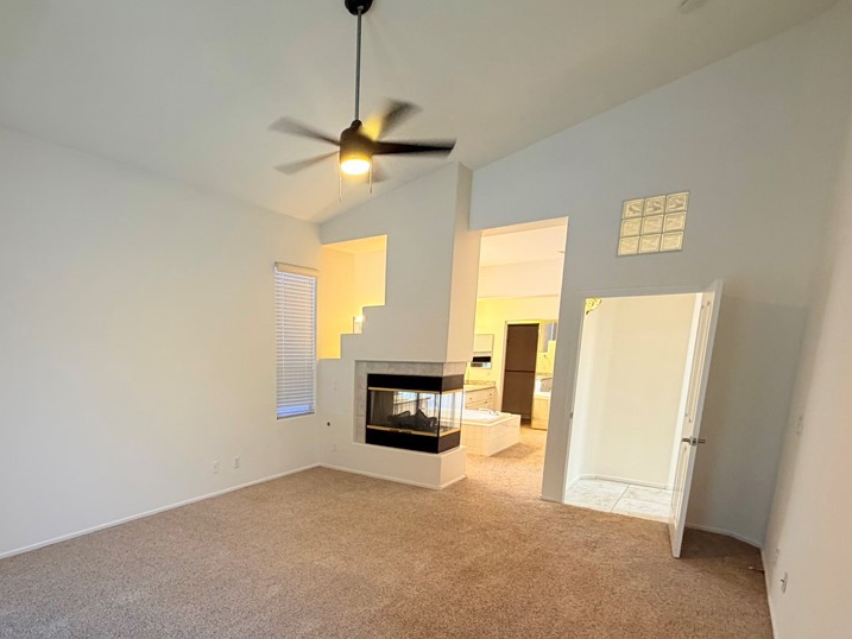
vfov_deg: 64.0
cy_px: 436
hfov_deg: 79.6
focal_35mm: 20
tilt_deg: -10.7
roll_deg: +0.4
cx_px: 298
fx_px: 492
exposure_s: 1/60
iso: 250
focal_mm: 2.22
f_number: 2.2
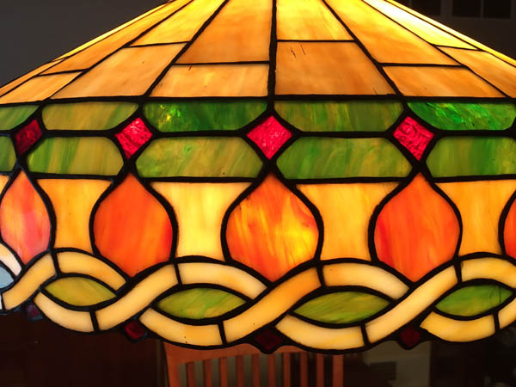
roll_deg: +0.7
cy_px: 194
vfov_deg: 48.2
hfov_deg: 61.7
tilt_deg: -7.1
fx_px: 432
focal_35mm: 29
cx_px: 258
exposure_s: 1/30
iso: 80
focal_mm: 4.15
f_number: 2.2
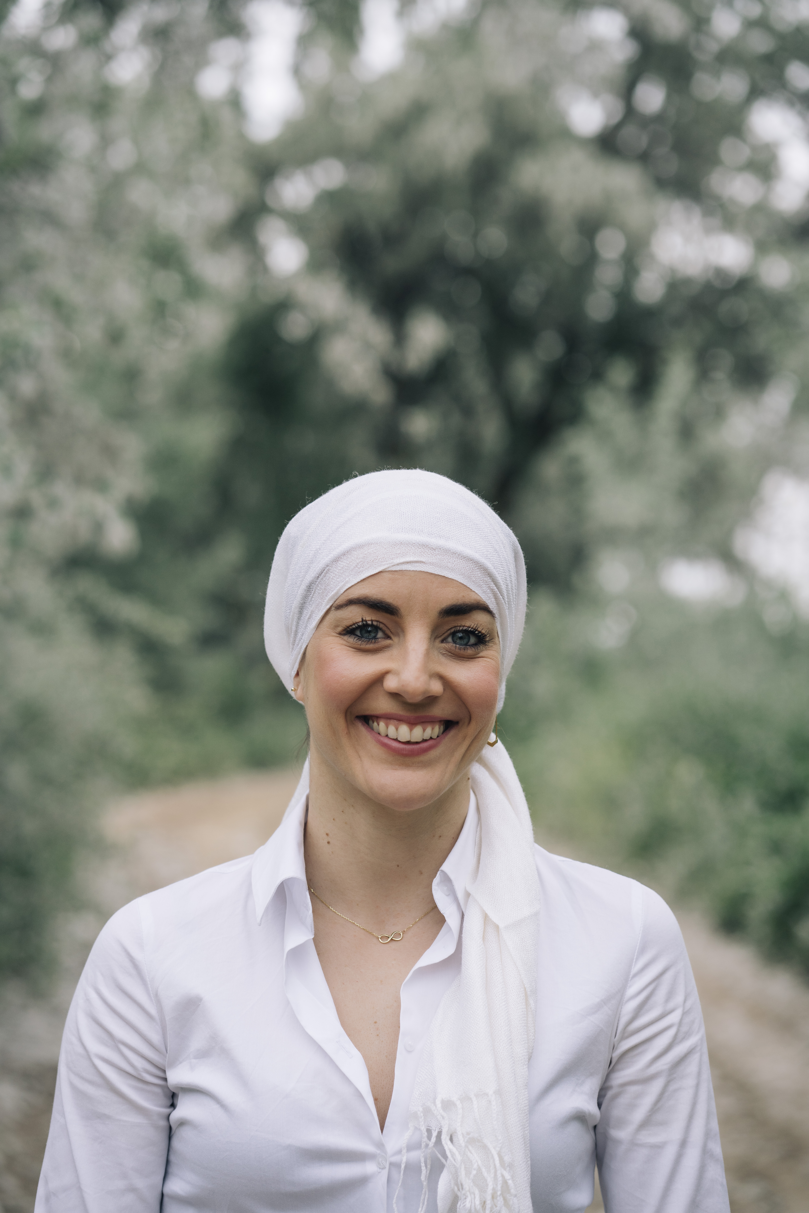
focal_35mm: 85
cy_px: 606
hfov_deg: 16.1
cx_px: 404
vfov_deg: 23.9
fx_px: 2864
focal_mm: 85
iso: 500
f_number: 4
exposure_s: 1/1000
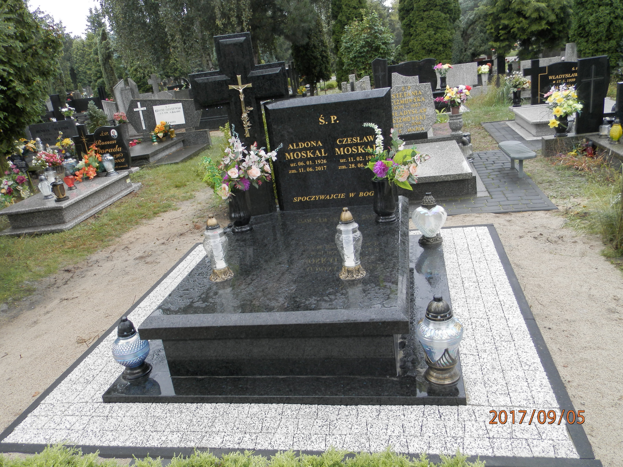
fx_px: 504
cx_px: 312
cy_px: 234
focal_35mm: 28
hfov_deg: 63.4
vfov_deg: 49.7
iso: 80
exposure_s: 1/60
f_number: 3.2
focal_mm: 5
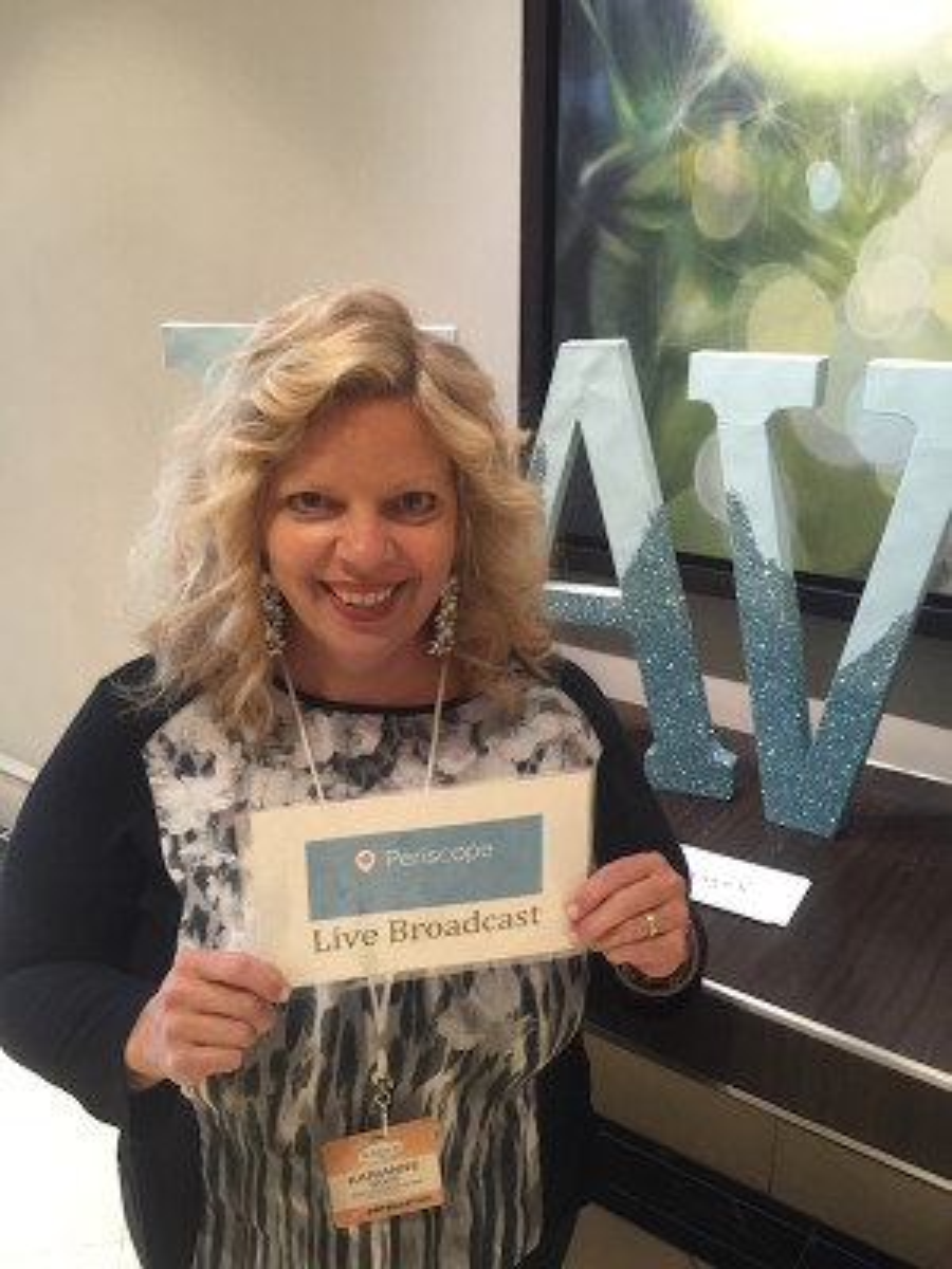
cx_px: 476
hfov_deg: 48.2
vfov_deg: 61.7
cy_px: 634
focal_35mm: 29
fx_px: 1063
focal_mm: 4.15
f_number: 2.2
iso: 125
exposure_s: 1/15
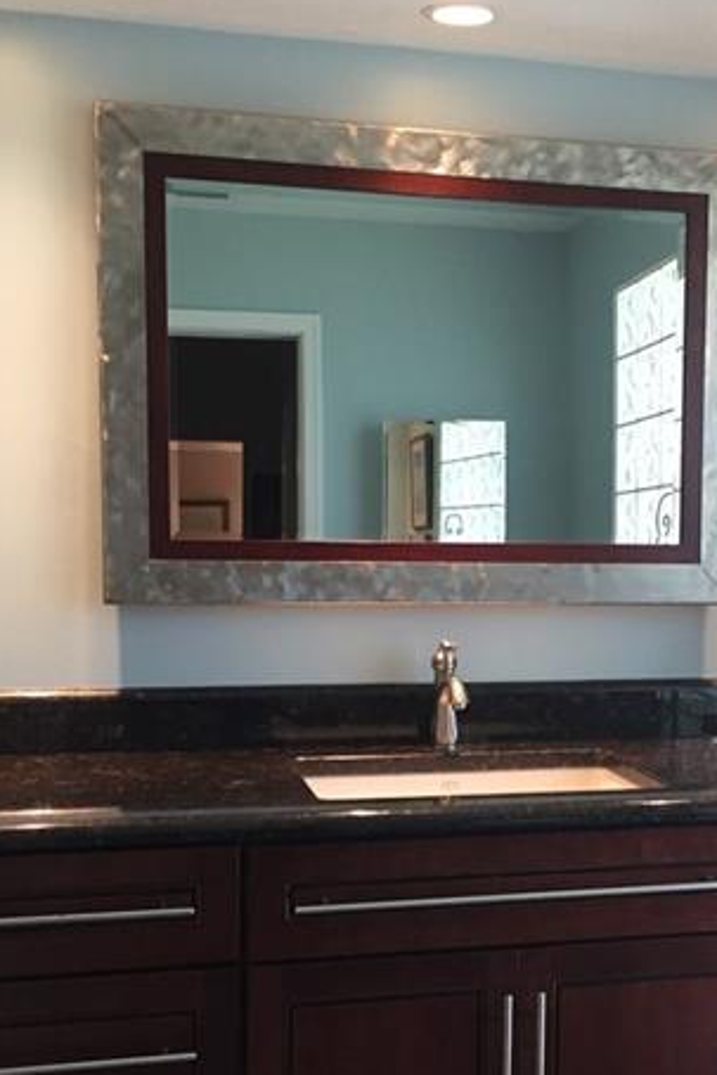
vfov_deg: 38.6
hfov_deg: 26.1
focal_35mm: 51
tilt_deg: -7.5
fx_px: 1522
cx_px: 547
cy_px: 668
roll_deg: -0.1
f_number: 2.2
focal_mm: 4.15
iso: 50
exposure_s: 1/30
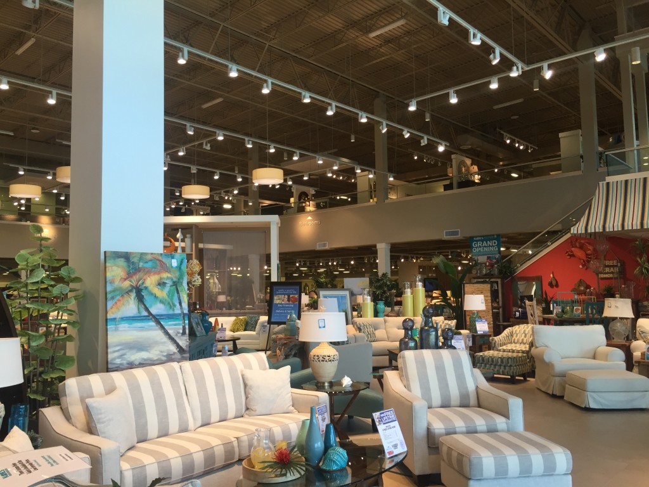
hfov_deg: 61.7
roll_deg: +0.6
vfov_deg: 48.2
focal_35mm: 29
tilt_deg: +4.7
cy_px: 244
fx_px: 544
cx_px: 324
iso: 32
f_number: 2.2
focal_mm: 4.15
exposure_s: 1/40
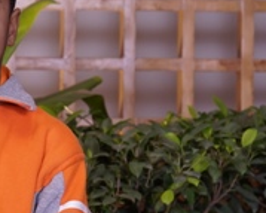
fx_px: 1330
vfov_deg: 9.1
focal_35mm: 169
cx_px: -31
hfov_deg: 11.3
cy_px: 102
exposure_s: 1/125
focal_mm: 48
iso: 400
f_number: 4.5
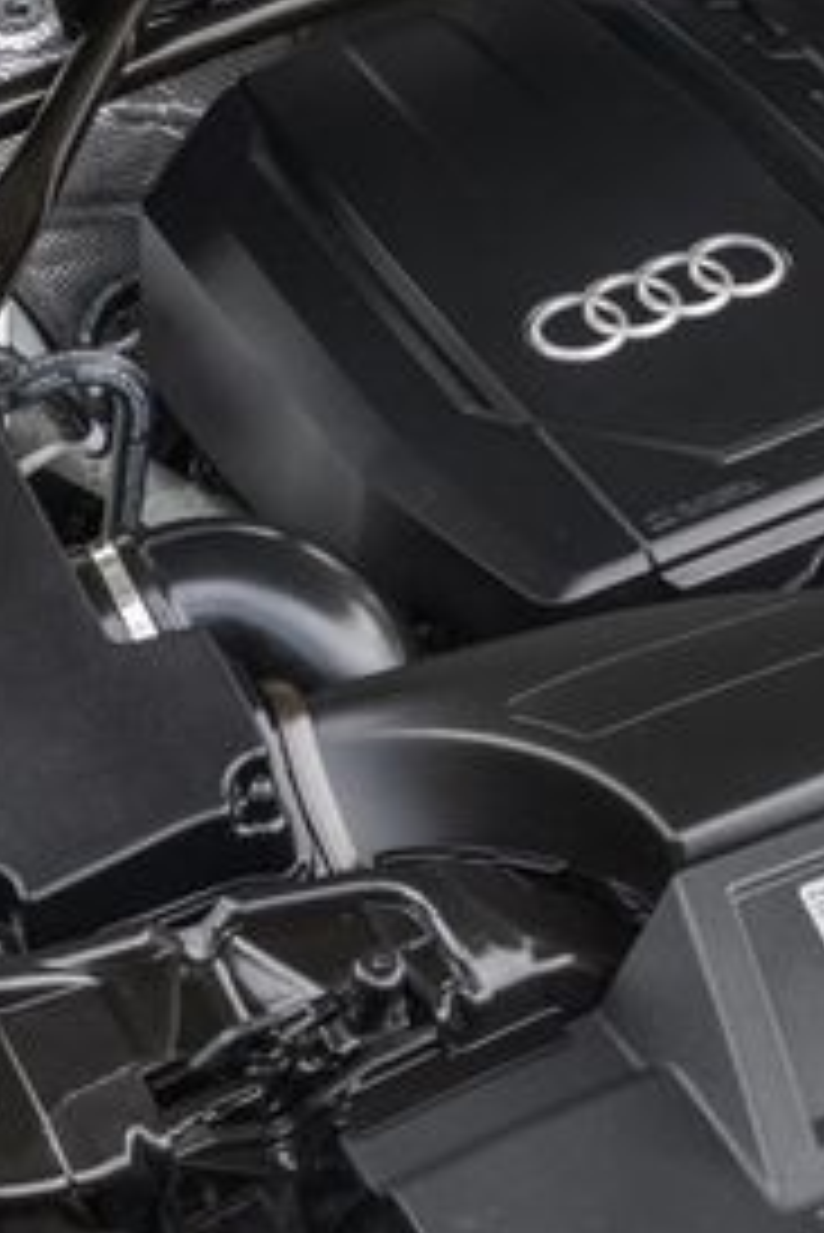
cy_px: 202
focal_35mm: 88
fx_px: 3017
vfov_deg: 22.7
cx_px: 815
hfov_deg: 15.3
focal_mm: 27
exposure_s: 1/100
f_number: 8
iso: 640
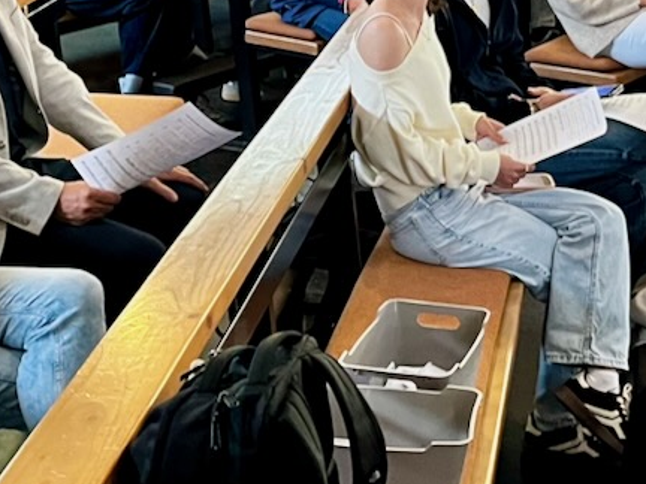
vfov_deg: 18.9
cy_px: 76
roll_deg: -1.6
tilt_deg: -14.7
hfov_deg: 24.6
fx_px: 1437
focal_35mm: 77
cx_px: 580
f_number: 1.6
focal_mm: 5.1
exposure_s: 1/50
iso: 400
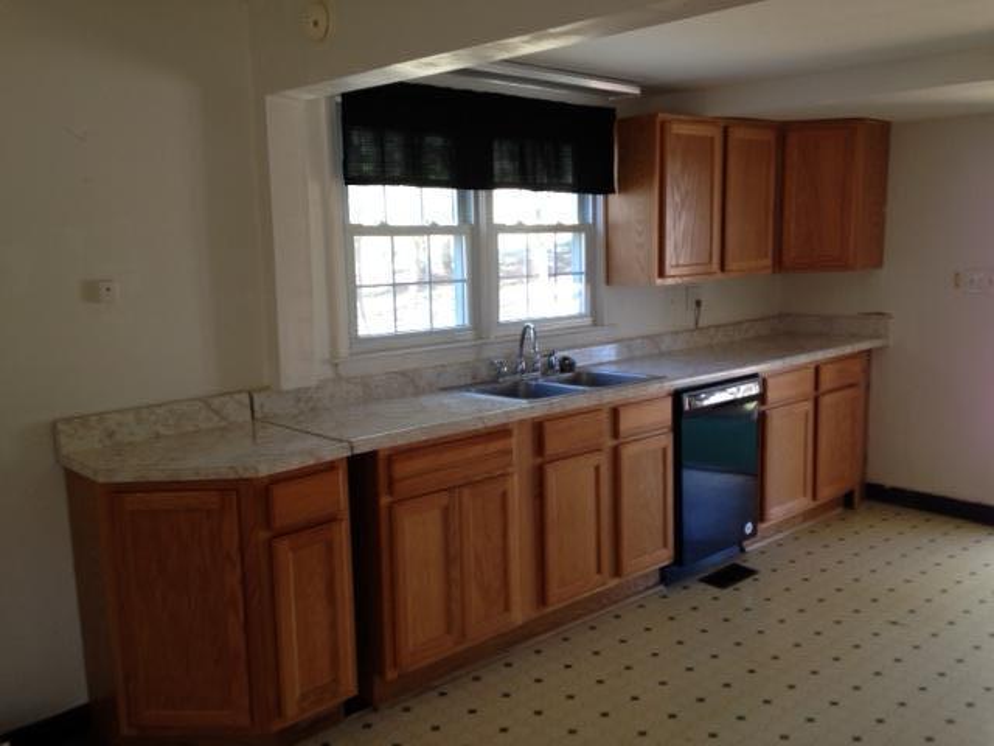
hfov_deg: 55.4
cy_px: 373
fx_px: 948
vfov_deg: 42.9
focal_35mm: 33
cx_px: 497
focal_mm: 4.12
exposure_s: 1/20
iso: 50
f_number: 2.4
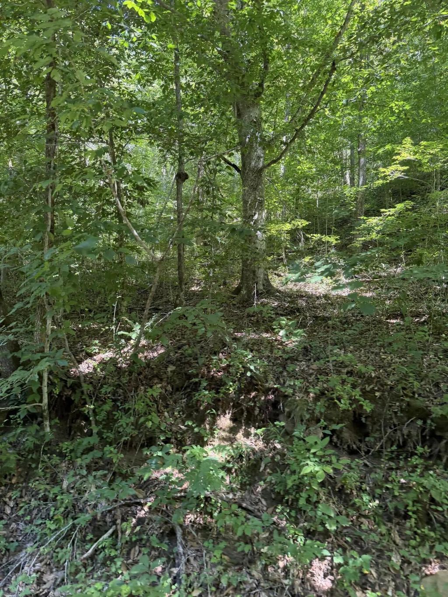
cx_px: 224
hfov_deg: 56.8
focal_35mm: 24
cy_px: 298
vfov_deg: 71.6
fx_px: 414
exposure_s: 1/121
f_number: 1.78
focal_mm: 6.76
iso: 200
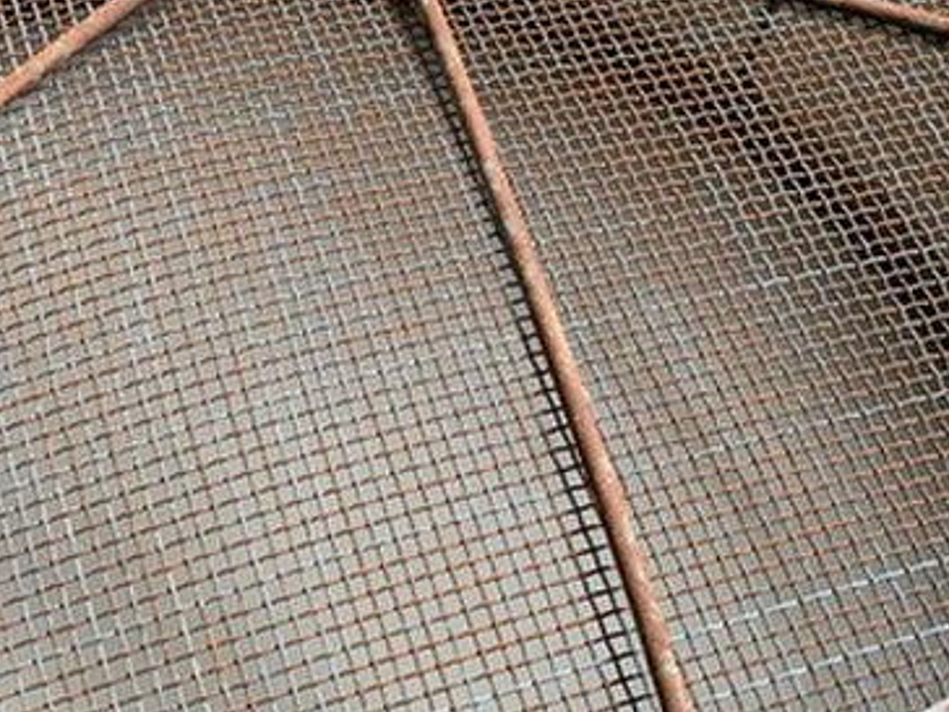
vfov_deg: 23.3
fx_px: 1672
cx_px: 272
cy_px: 55
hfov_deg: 31.3
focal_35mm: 61
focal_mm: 4.25
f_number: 1.8
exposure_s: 1/60
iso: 100
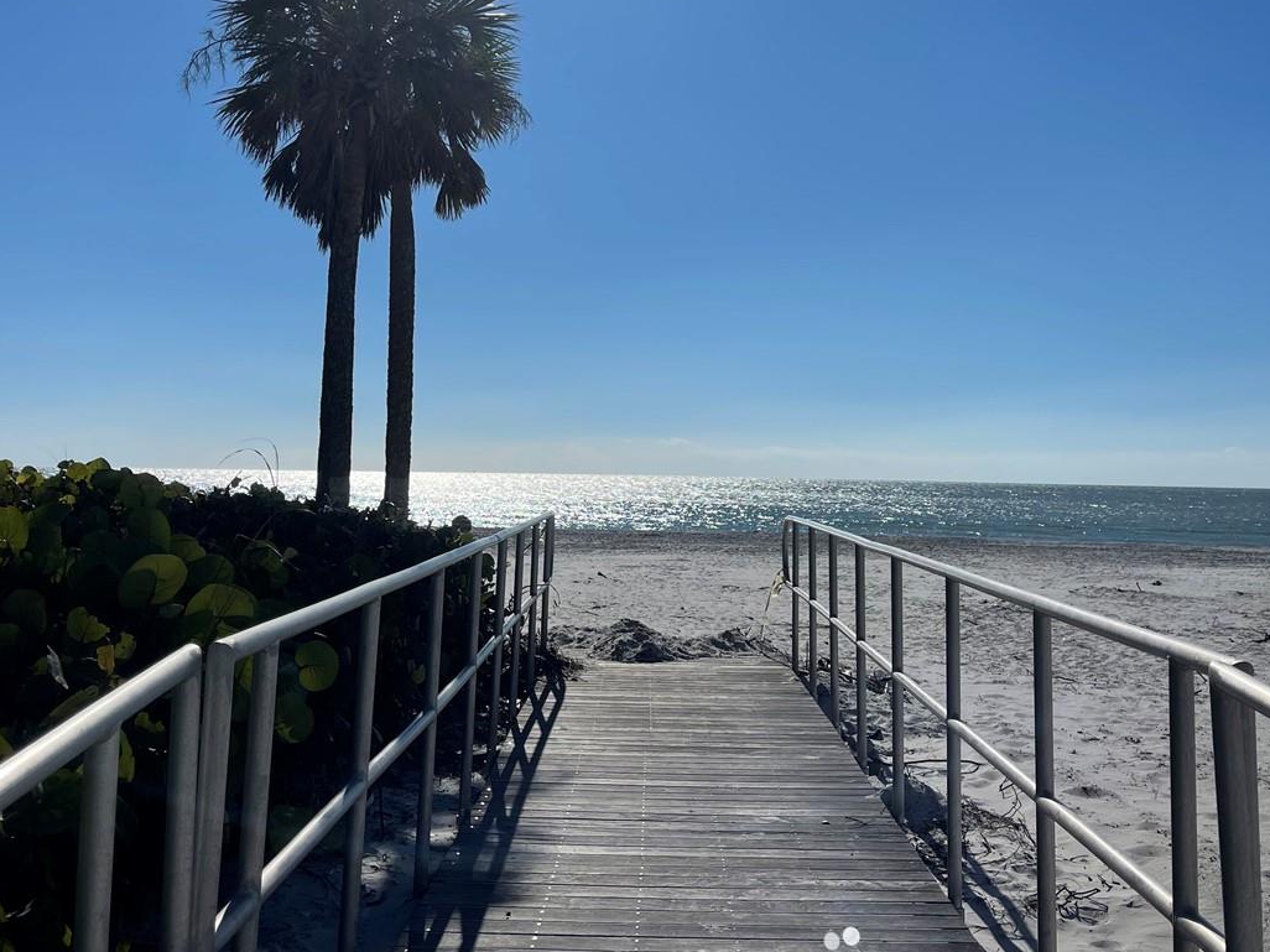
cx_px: 671
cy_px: 249
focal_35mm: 39
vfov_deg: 36.0
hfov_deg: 47.9
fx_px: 1431
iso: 32
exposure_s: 1/13514
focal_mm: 5.1
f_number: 1.6
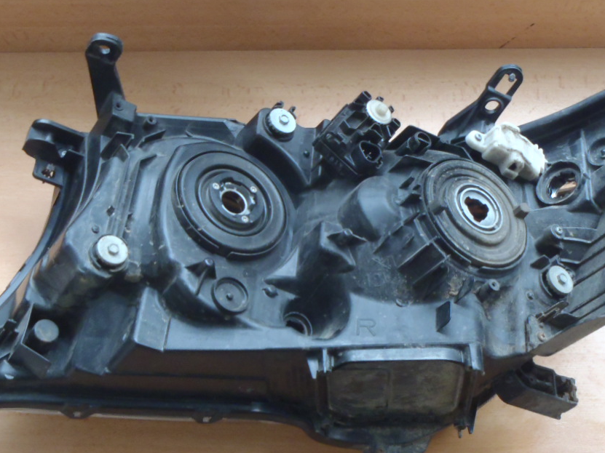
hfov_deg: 33.8
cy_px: 265
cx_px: 300
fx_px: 996
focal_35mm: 57
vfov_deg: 25.6
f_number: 4.7
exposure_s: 1/8
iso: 400
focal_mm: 6.64
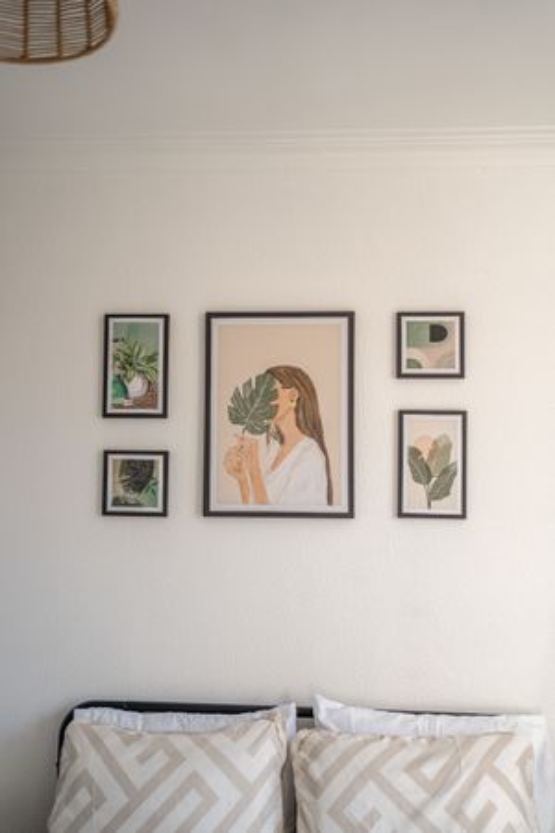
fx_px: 809
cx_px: 278
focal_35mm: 35
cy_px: 416
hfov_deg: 37.9
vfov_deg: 54.4
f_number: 2.2
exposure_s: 1/125
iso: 50
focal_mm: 35
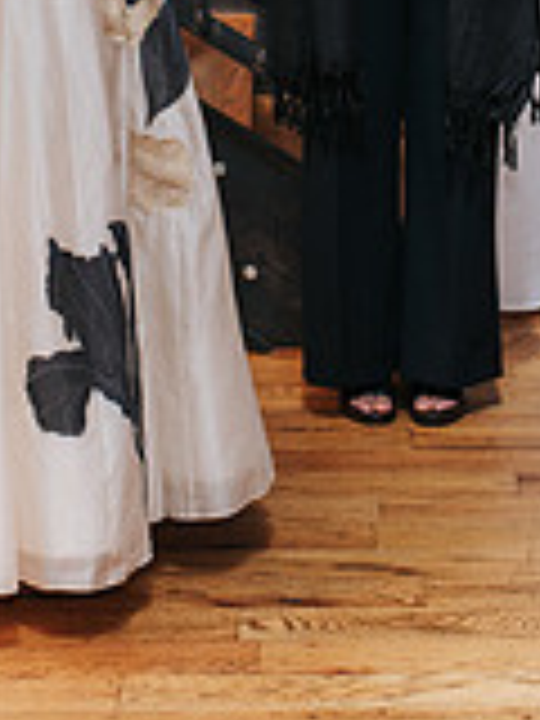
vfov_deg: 14.4
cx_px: 390
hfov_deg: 11.0
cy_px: -62
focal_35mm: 134
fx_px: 2787
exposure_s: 1/200
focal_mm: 35
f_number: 3.2
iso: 800
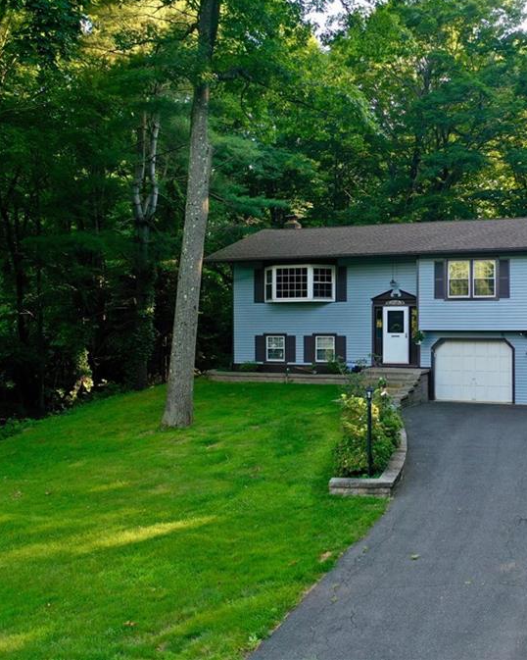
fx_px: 780
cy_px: 327
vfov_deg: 45.8
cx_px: 359
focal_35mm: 40
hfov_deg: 36.9
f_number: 2.8
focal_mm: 10.26
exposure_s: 1/100
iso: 100
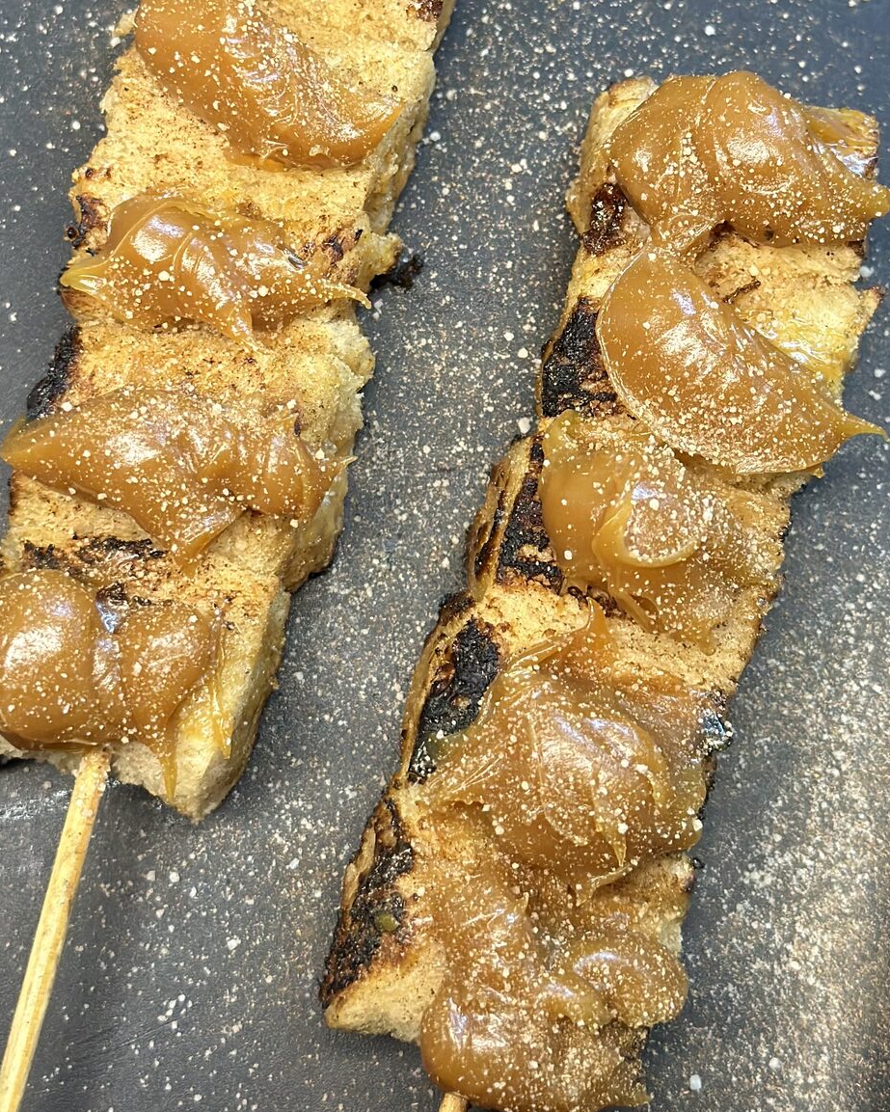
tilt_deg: -76.7
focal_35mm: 65
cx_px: 422
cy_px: 400
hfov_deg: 23.5
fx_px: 2139
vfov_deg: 29.0
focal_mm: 6.86
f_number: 1.78
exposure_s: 1/60
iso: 400
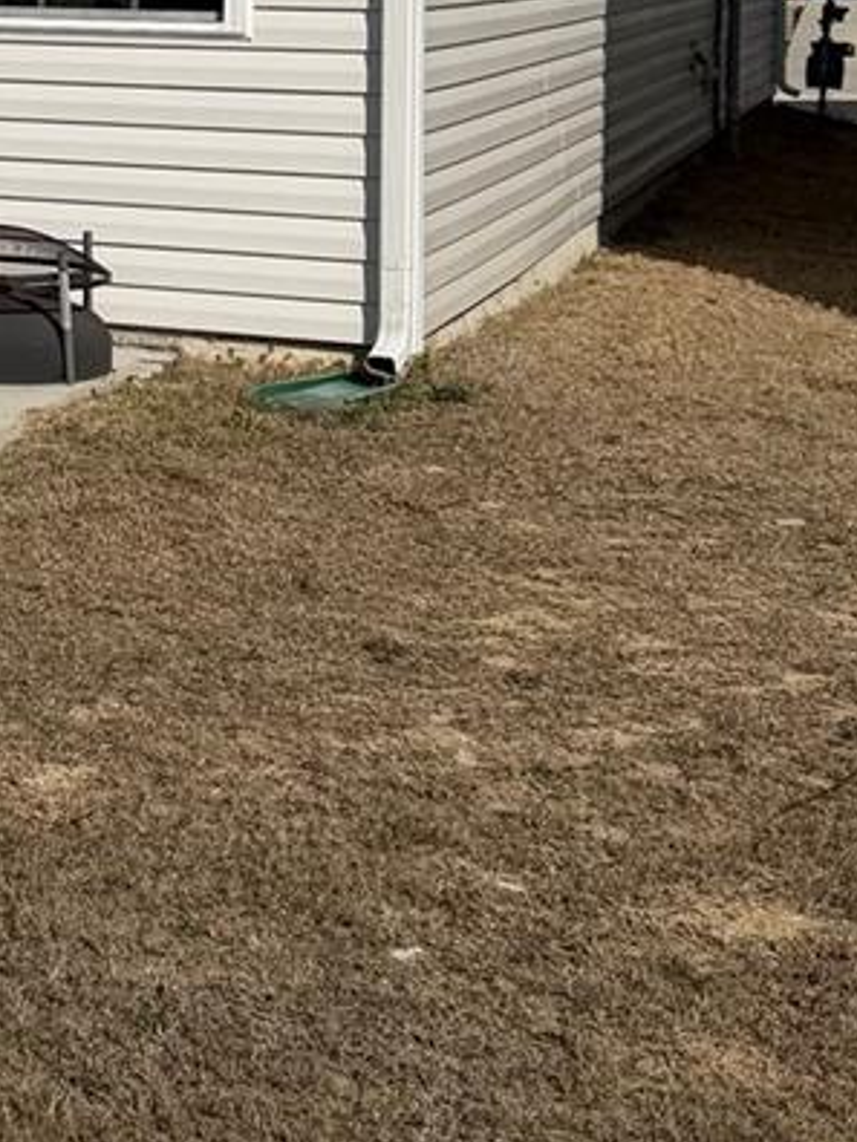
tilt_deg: -0.1
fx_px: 3070
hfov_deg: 14.3
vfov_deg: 20.2
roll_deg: -0.7
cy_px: -78
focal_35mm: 93
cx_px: -603
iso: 100
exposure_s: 1/17544
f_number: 1.78
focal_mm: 6.76
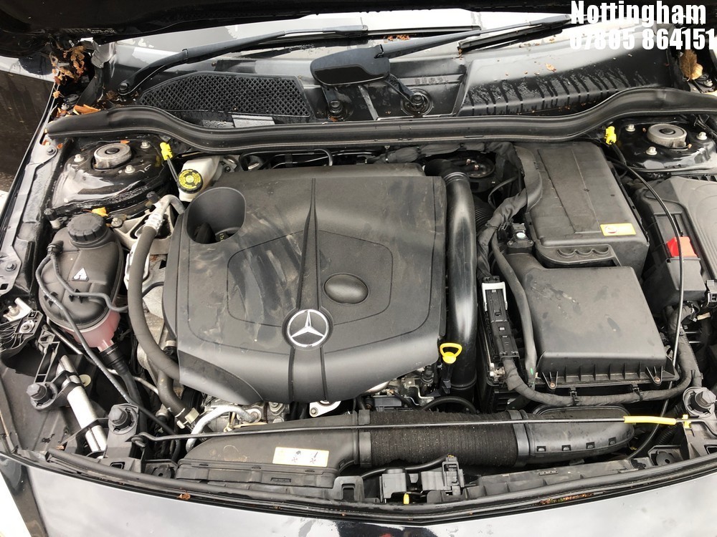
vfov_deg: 49.7
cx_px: 358
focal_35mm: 28
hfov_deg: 63.4
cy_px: 268
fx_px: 580
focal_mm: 4
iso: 25
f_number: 1.8
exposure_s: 1/30
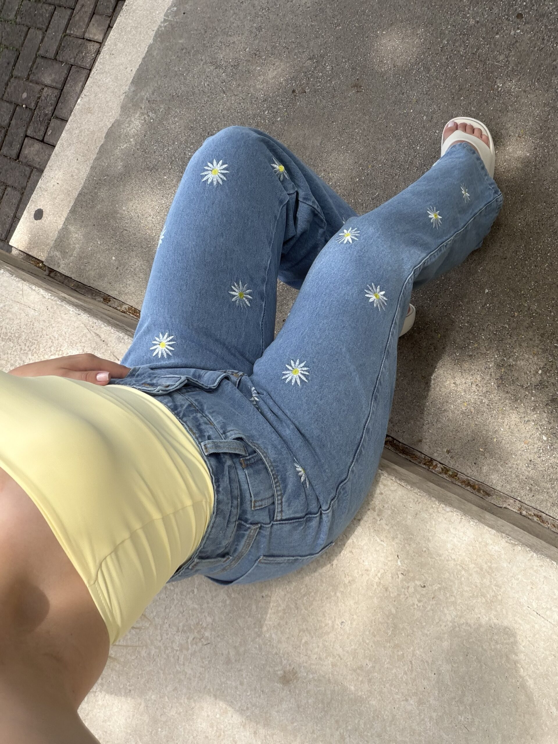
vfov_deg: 60.0
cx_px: 279
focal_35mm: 30
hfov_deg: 46.8
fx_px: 645
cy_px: 372
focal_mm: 2.71
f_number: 1.9
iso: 25
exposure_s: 1/252
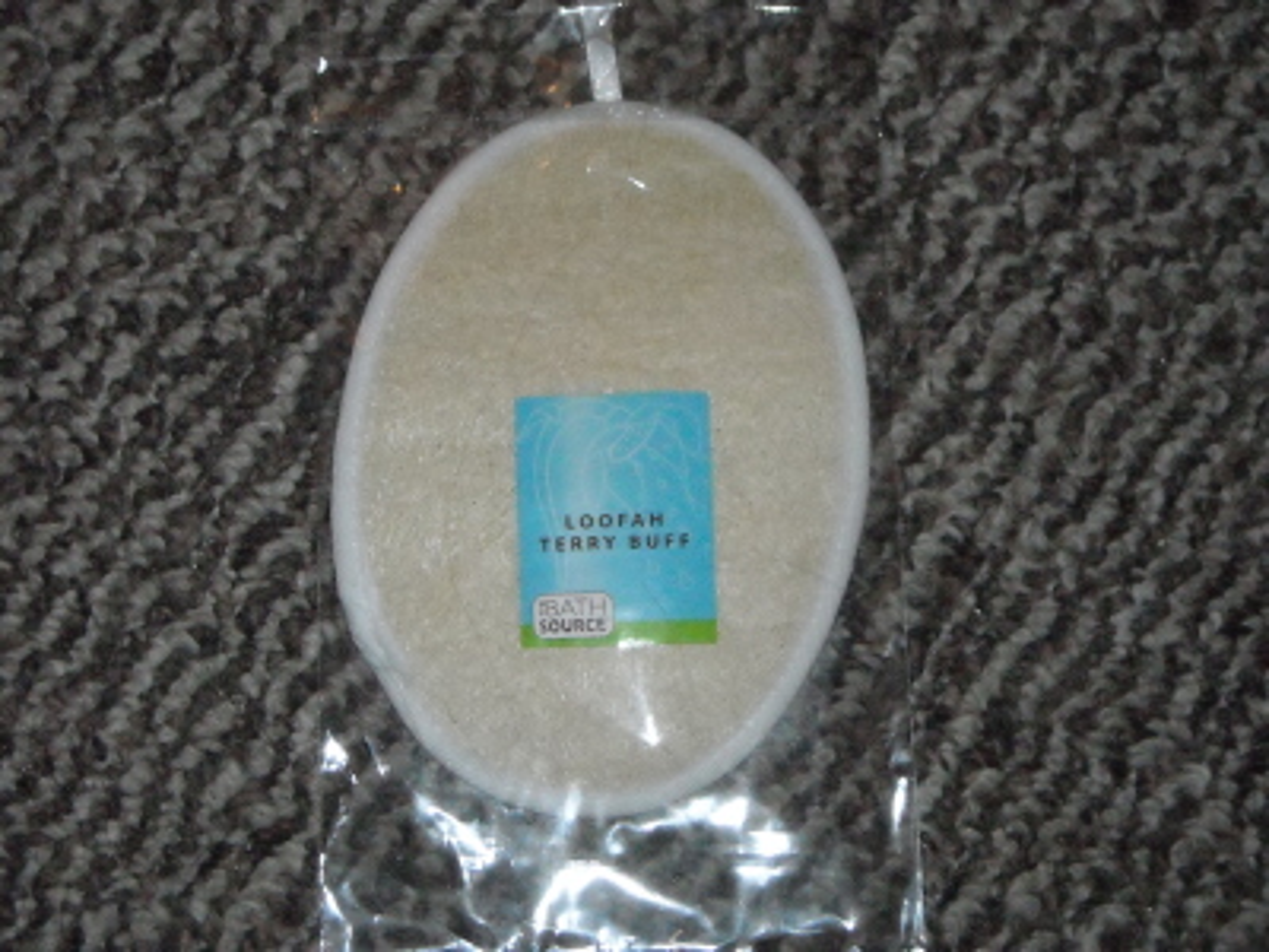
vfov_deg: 17.6
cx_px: 634
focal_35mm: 84
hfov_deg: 23.3
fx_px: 3079
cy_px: 476
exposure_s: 1/125
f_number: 4.1
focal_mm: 13.73
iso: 911
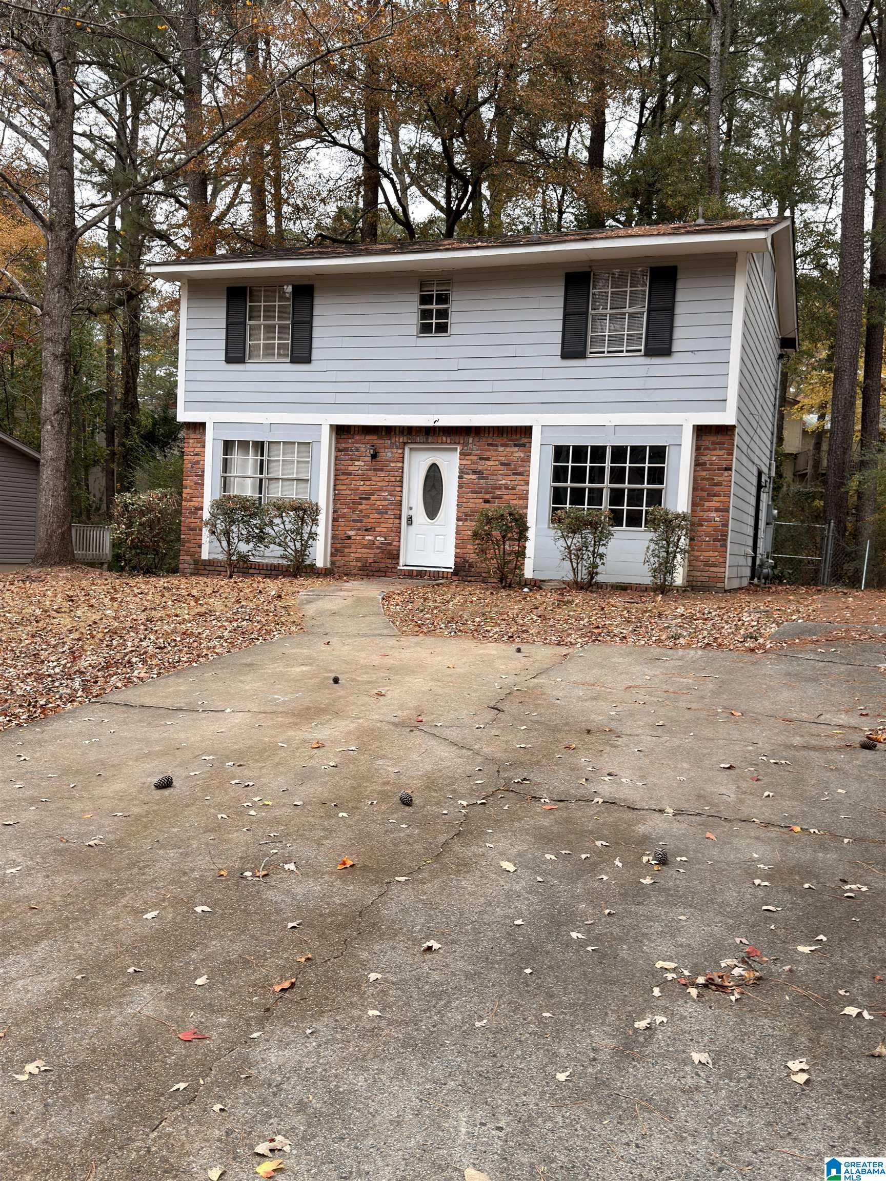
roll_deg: -3.8
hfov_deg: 44.2
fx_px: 1092
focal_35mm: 32
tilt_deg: -2.1
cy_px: 590
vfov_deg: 56.8
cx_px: 443
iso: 64
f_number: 1.78
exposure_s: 1/177
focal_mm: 6.76
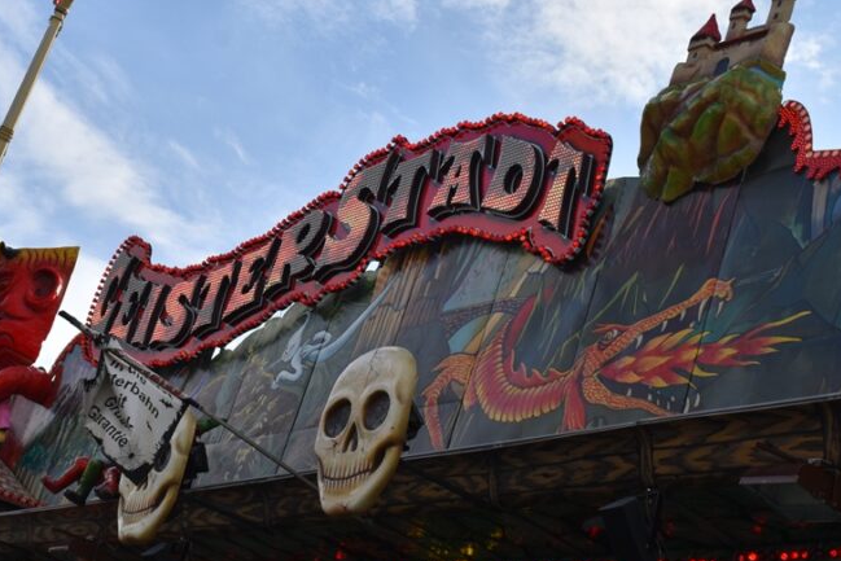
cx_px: 305
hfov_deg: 28.3
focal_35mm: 71
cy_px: 255
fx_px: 1659
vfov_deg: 19.2
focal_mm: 30
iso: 200
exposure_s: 1/400
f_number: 10
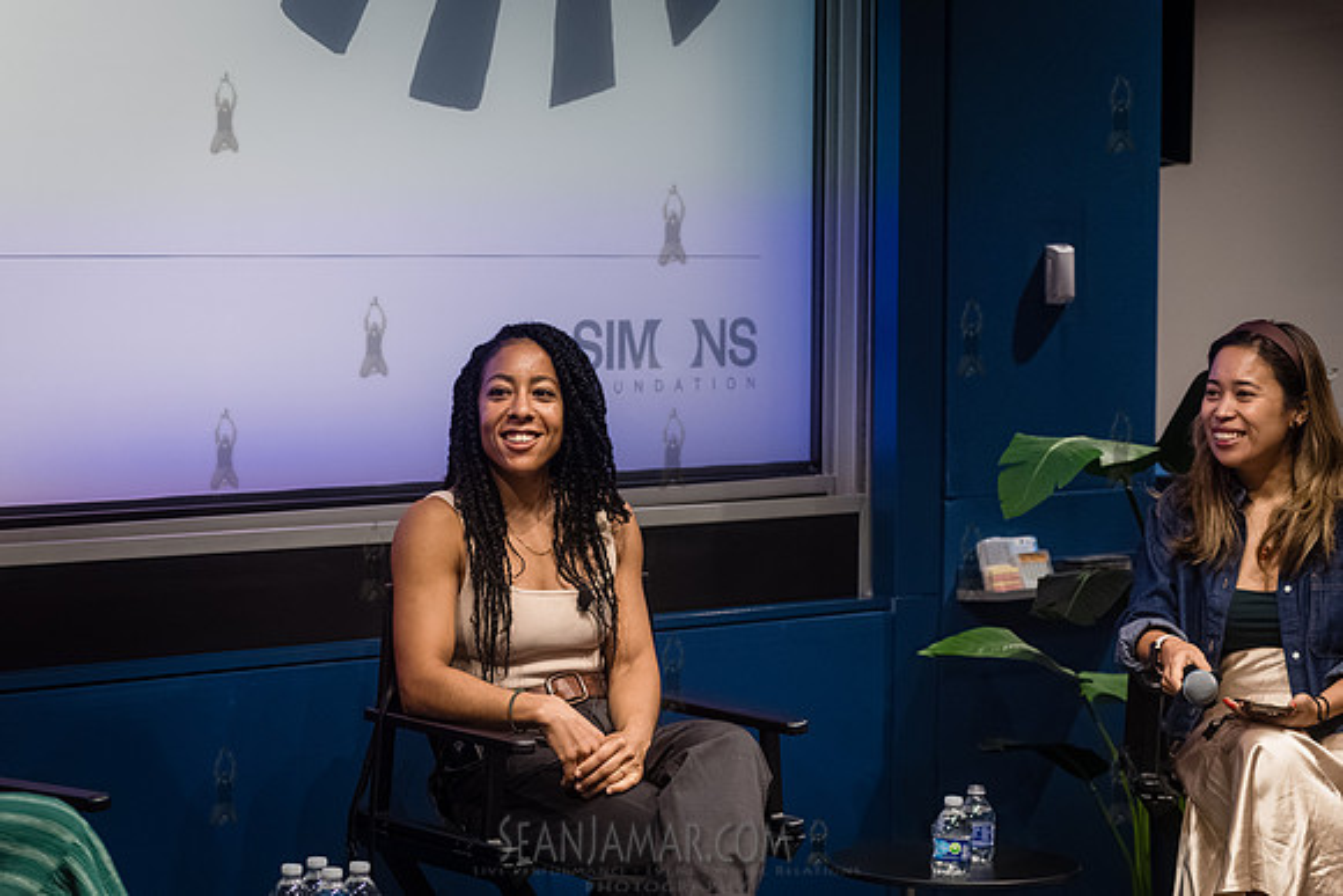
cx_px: 672
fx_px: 3565
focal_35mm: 96
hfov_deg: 21.3
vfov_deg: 14.3
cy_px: 448
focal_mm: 92
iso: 4000
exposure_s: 1/200
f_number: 4
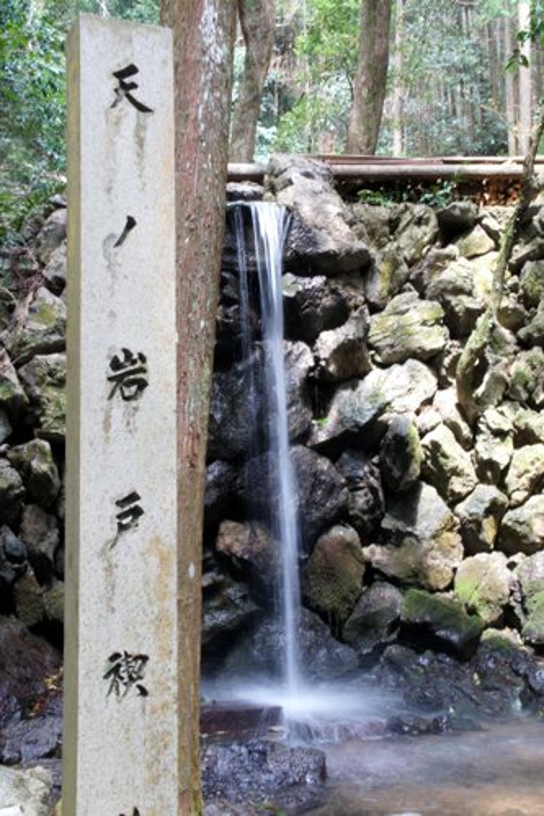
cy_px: 408
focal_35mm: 48
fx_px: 1089
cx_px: 272
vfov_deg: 41.1
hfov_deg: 28.1
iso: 1600
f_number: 25
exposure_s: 1/8
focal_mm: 32
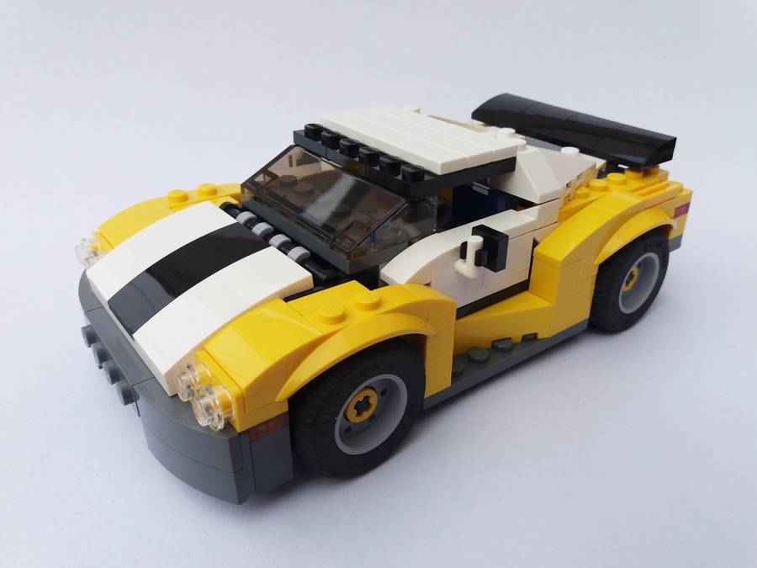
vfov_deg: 49.7
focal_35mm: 28
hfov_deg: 63.4
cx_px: 378
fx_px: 612
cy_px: 284
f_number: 1.9
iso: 64
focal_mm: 3.7
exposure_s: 1/420
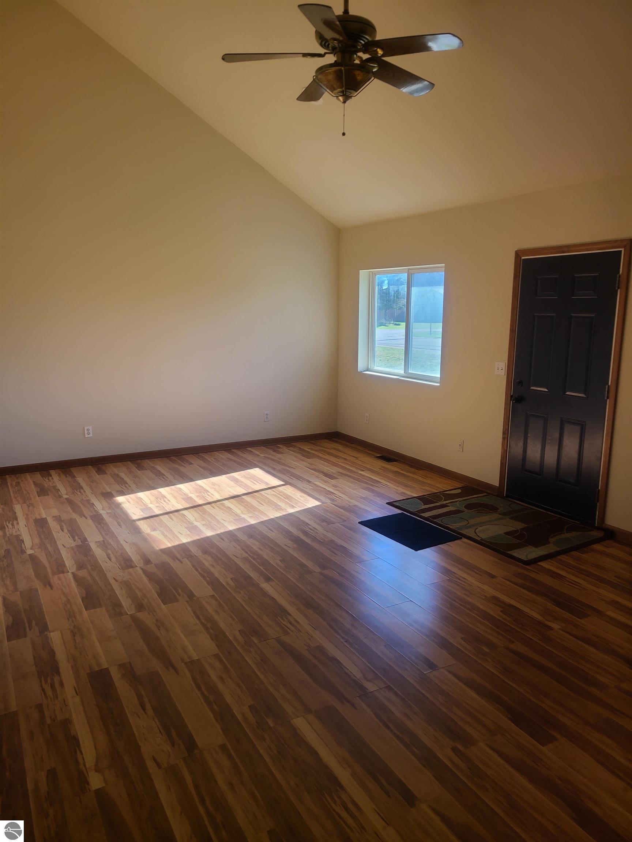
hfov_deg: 53.1
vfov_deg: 67.3
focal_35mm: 26
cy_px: 421
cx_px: 316
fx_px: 633
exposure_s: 1/187
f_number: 1.8
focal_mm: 5.4
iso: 40
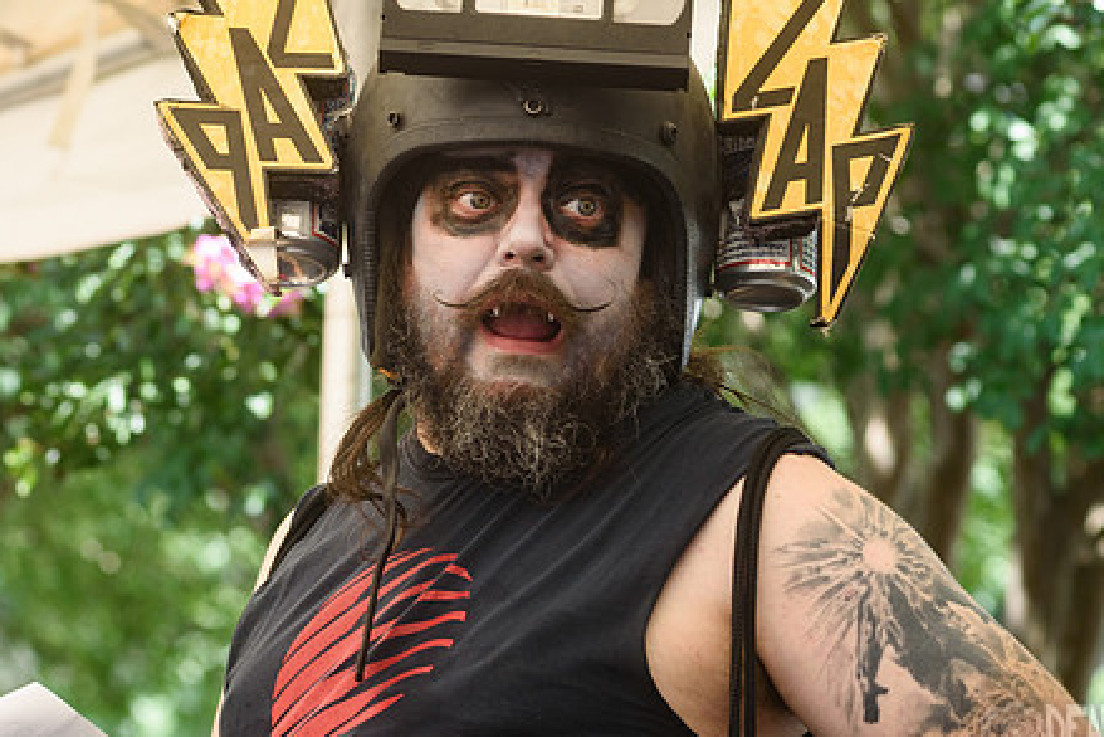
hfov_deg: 13.2
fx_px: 4755
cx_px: 205
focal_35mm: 155
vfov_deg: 8.9
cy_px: 349
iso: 400
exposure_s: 1/160
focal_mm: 80
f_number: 5
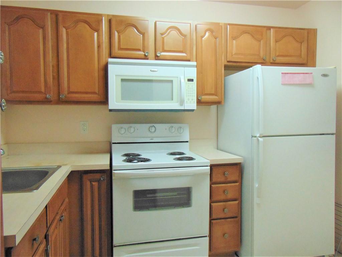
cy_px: 128
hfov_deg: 69.4
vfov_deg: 54.9
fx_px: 247
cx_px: 171
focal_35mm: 25
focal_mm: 4.5
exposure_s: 1/30
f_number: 3
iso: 320
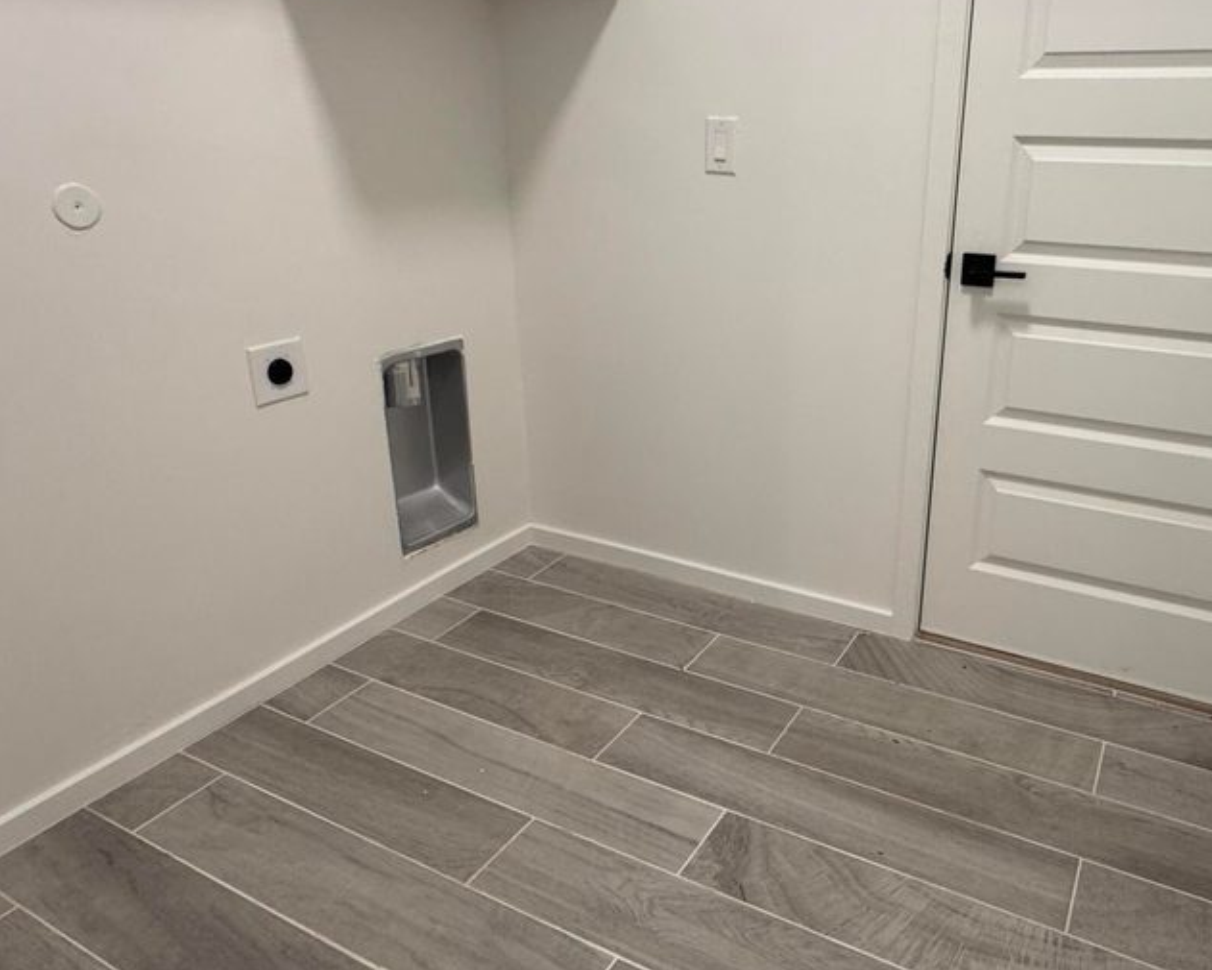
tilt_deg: -19.5
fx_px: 933
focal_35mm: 26
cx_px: 751
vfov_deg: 54.9
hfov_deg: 65.1
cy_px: 440
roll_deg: -1.0
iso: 250
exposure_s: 1/120
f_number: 2.2
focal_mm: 2.22
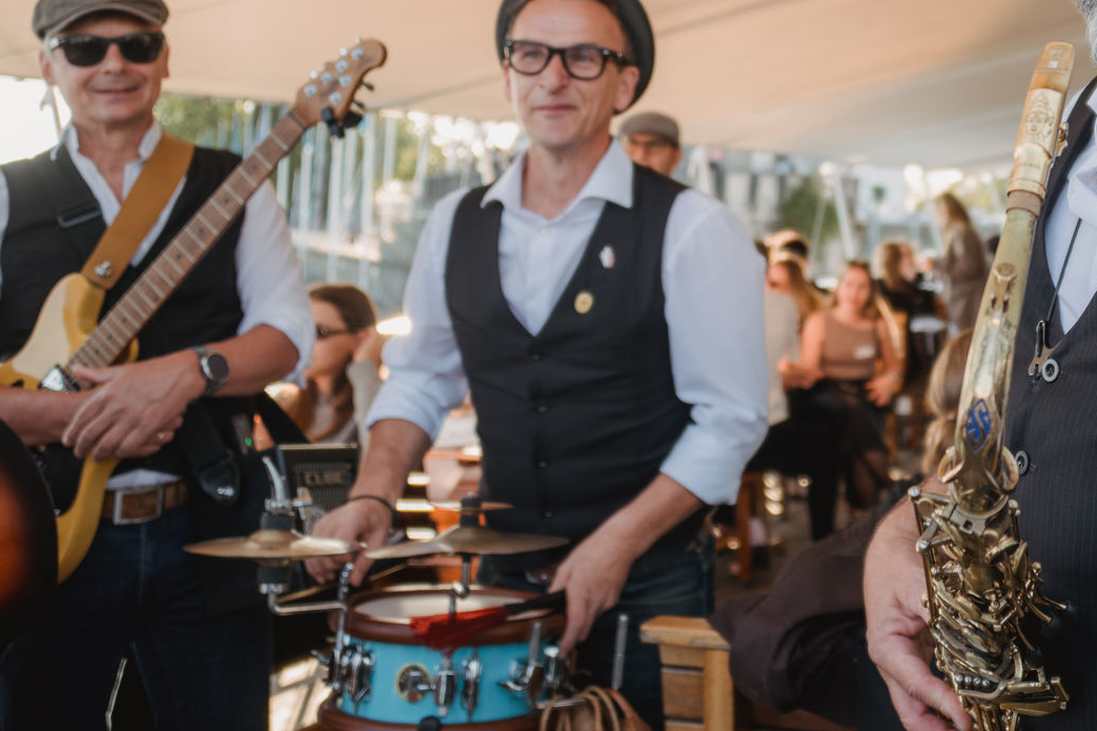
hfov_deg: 36.3
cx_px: 944
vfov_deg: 25.3
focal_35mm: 52
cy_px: 90
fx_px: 1584
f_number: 3.5
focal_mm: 28
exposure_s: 1/125
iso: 100
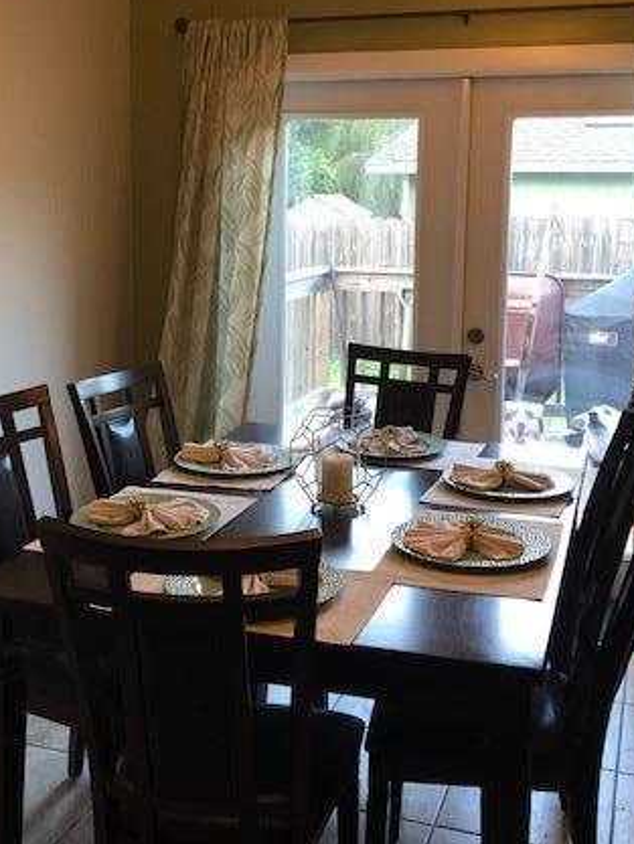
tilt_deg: -6.5
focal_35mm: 43
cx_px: 306
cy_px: 328
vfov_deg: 43.6
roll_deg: -0.9
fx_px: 1050
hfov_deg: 33.6
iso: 40
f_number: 1.8
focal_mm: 3.99
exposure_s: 1/15
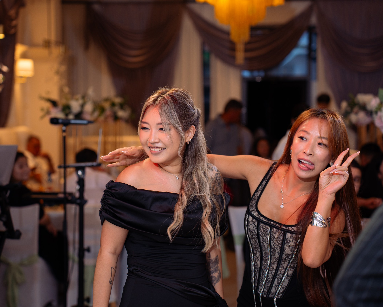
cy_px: 154
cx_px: 163
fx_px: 1020
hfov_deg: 21.2
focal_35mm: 90
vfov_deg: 17.1
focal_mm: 75
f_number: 2.8
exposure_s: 1/160
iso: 500
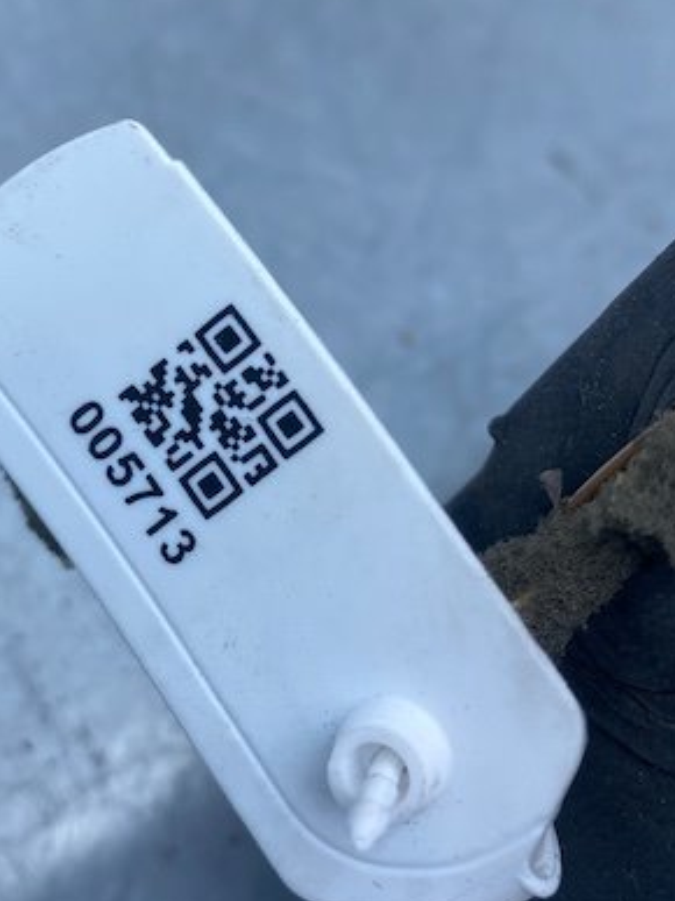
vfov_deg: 43.8
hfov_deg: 33.5
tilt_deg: -45.8
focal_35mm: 43
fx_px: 1119
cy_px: 393
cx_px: 279
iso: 32
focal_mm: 4.25
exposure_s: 1/673
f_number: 1.8
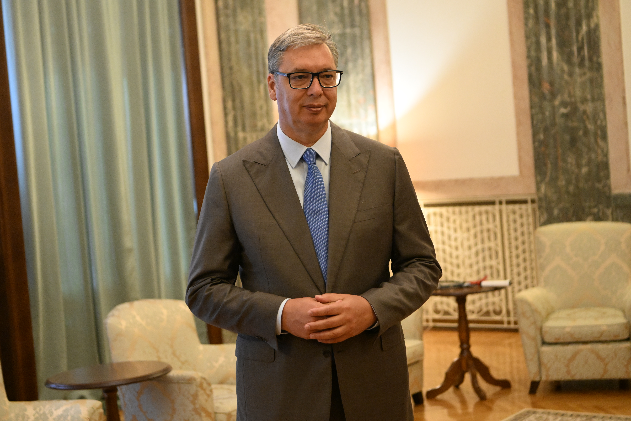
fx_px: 1227
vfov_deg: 19.5
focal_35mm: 70
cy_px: 210
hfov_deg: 28.8
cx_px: 316
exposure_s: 1/200
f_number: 4
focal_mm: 70
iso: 6400
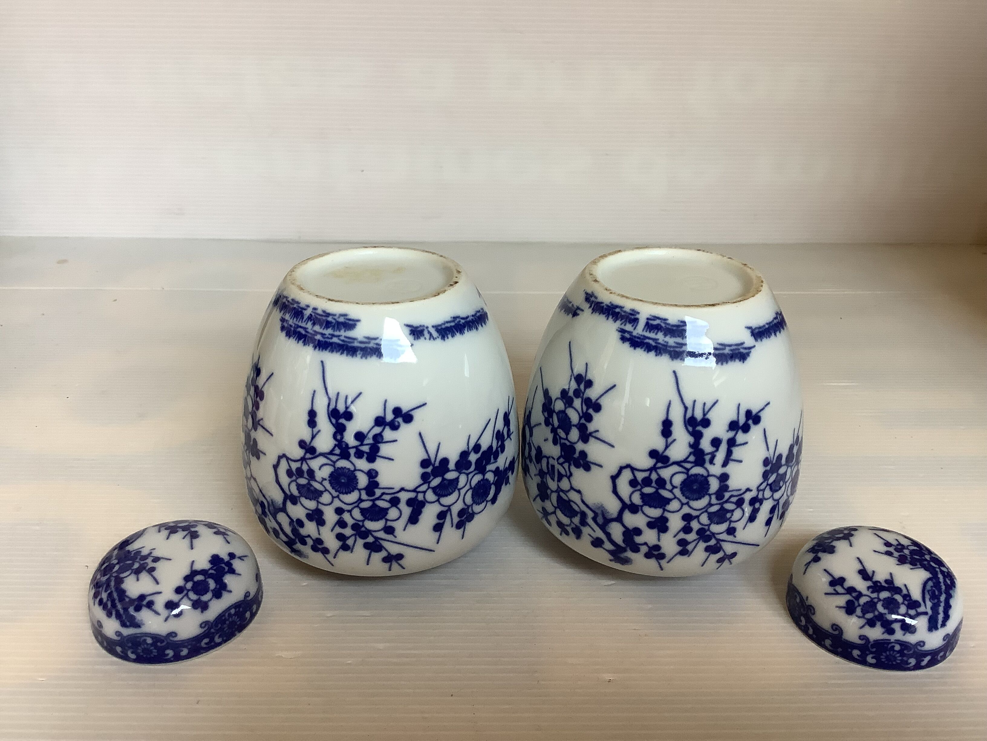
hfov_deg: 58.4
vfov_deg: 45.4
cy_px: 370
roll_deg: -0.4
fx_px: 884
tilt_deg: -27.0
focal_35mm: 31
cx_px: 494
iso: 80
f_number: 2.4
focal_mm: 3.3
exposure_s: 1/100
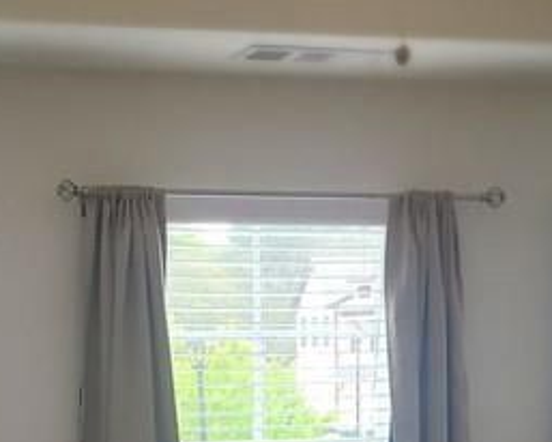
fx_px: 1651
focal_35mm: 101
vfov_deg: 14.6
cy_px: 577
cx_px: 226
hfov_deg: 19.0
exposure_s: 1/120
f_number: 1.8
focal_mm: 5.4
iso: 64
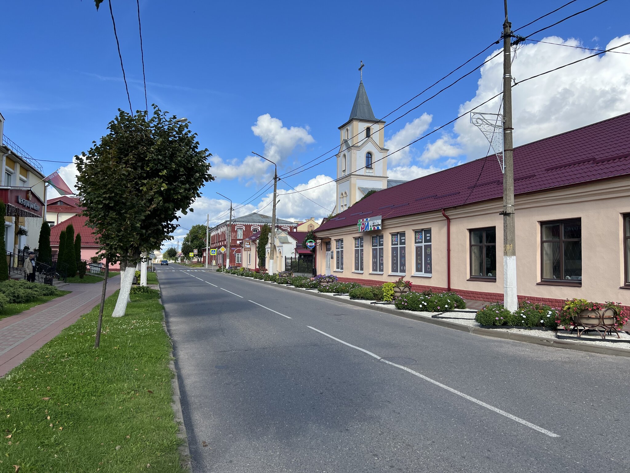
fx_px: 473
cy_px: 236
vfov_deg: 53.1
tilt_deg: +2.4
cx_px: 315
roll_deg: -0.6
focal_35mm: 26
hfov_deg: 67.3
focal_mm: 5.7
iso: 50
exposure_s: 1/3257
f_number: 1.5
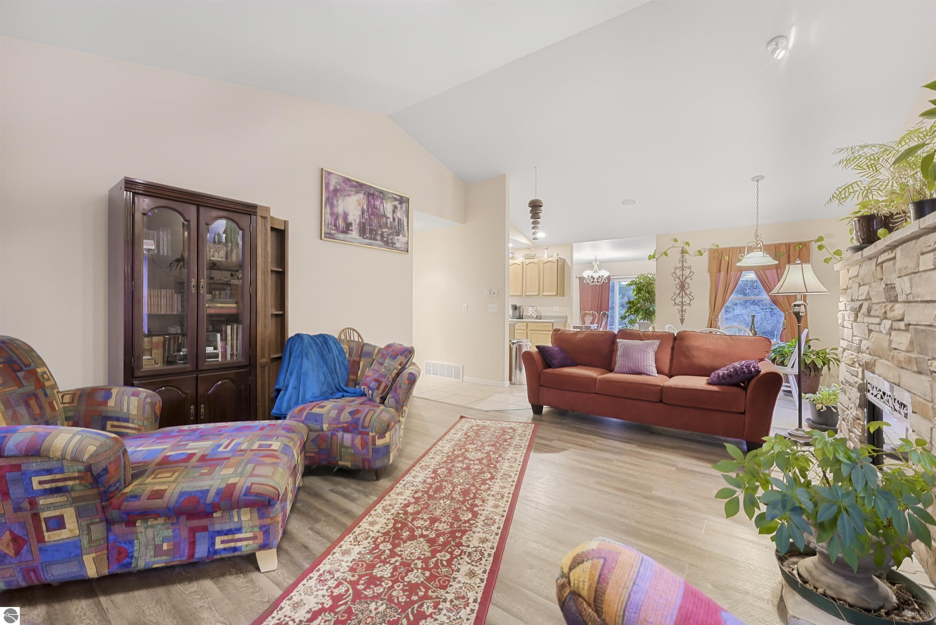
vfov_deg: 81.3
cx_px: 468
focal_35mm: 14
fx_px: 364
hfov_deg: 104.2
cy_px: 312
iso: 2000
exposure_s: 1/1.25
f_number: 10
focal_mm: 14
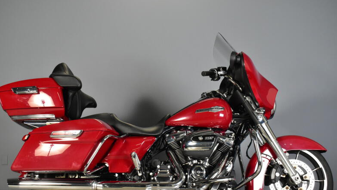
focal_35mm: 47
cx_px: 165
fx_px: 416
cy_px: 114
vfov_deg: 25.7
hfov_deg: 44.1
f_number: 7.1
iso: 3200
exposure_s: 1/125
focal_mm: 29
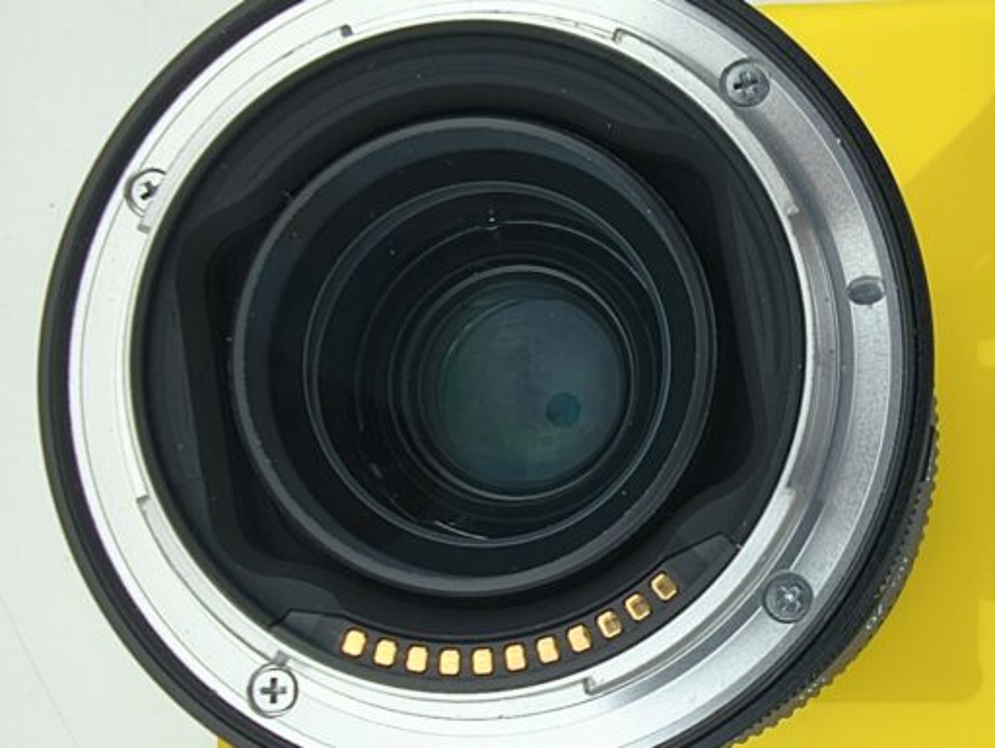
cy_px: 374
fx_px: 691
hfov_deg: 71.5
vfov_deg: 56.9
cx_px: 498
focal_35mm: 24
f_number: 2
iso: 122
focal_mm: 1.83
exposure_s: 1/100
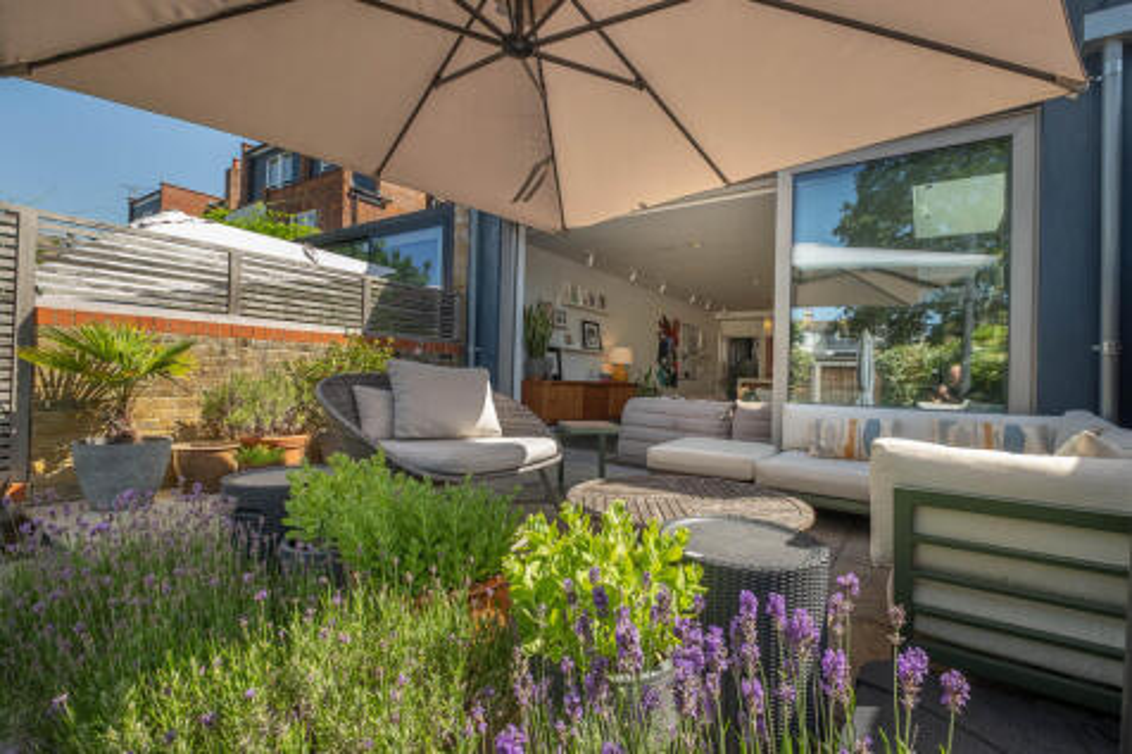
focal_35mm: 15
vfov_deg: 77.3
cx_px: 566
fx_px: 471
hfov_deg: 100.4
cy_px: 377
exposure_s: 1/320
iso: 400
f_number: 7.1
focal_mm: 10
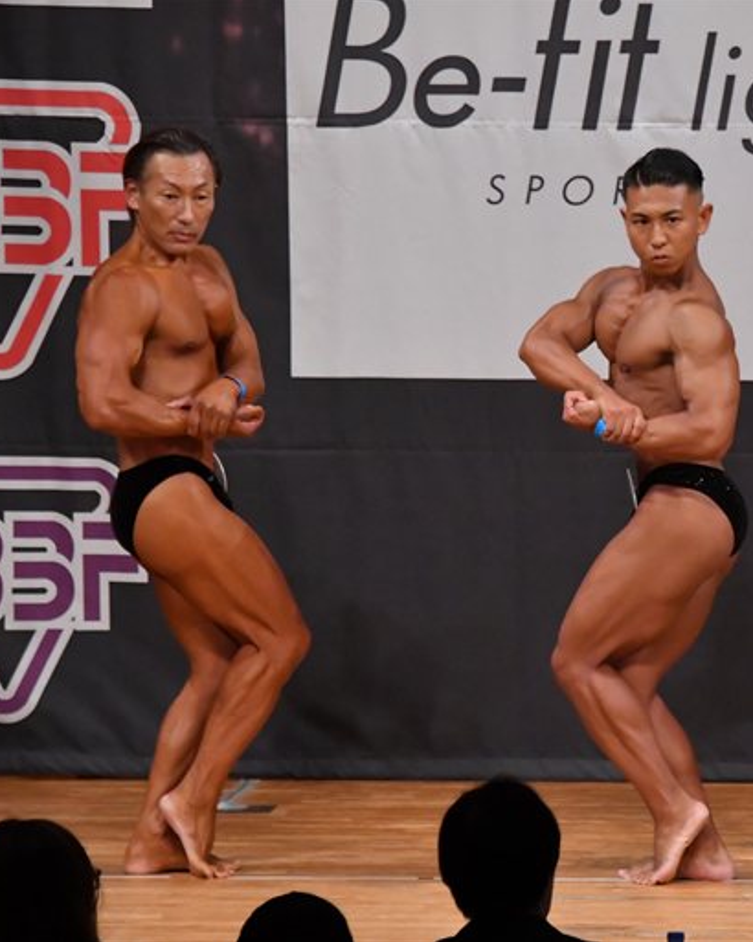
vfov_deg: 4.8
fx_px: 11261
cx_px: 660
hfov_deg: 3.8
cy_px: 470
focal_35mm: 404
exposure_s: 1/400
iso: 5600
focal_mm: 190
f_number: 5.6
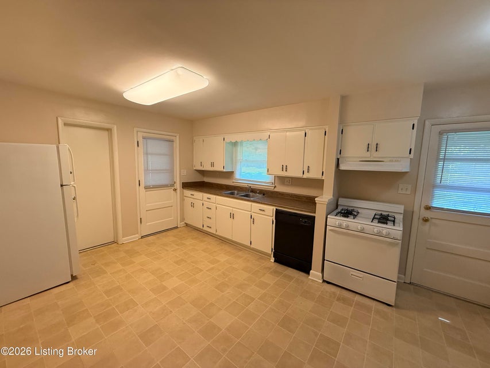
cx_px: 245
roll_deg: -2.0
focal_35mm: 14
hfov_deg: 102.1
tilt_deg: -6.4
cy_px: 184
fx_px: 198
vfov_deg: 85.7
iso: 320
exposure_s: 1/120
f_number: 2.2
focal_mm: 2.22
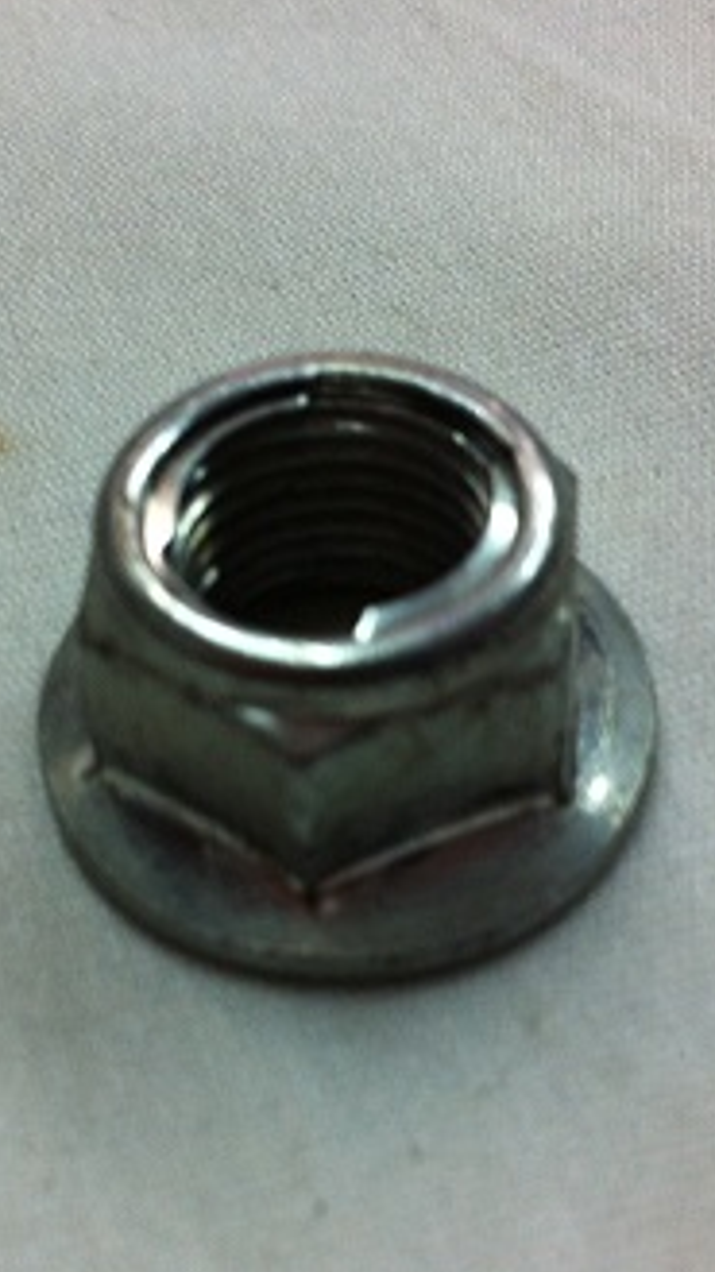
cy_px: 646
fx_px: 2023
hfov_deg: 20.0
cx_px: 346
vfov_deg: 34.9
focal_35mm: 60
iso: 80
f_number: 2.8
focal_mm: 3.85
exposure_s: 1/15
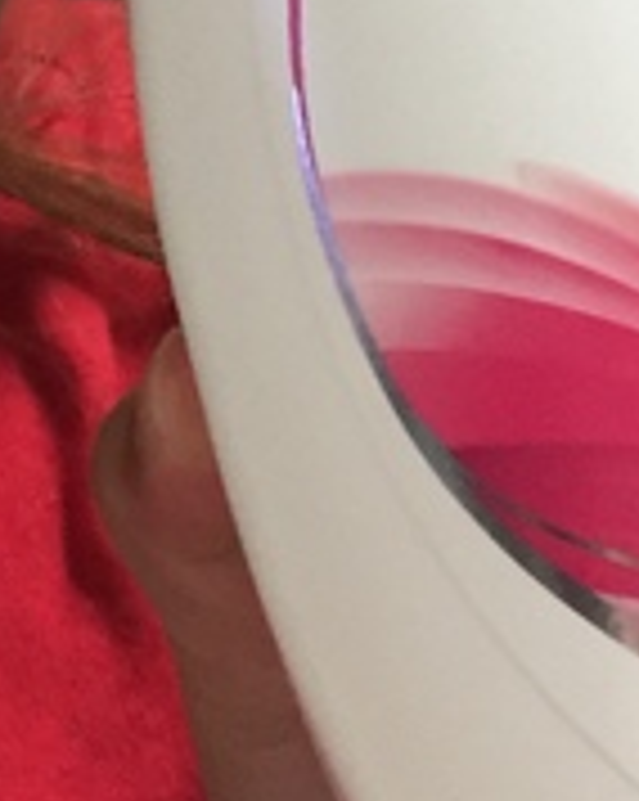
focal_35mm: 138
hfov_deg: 10.7
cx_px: -382
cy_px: -596
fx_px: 3268
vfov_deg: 12.8
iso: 125
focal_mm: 4.15
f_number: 2.2
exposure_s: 1/10
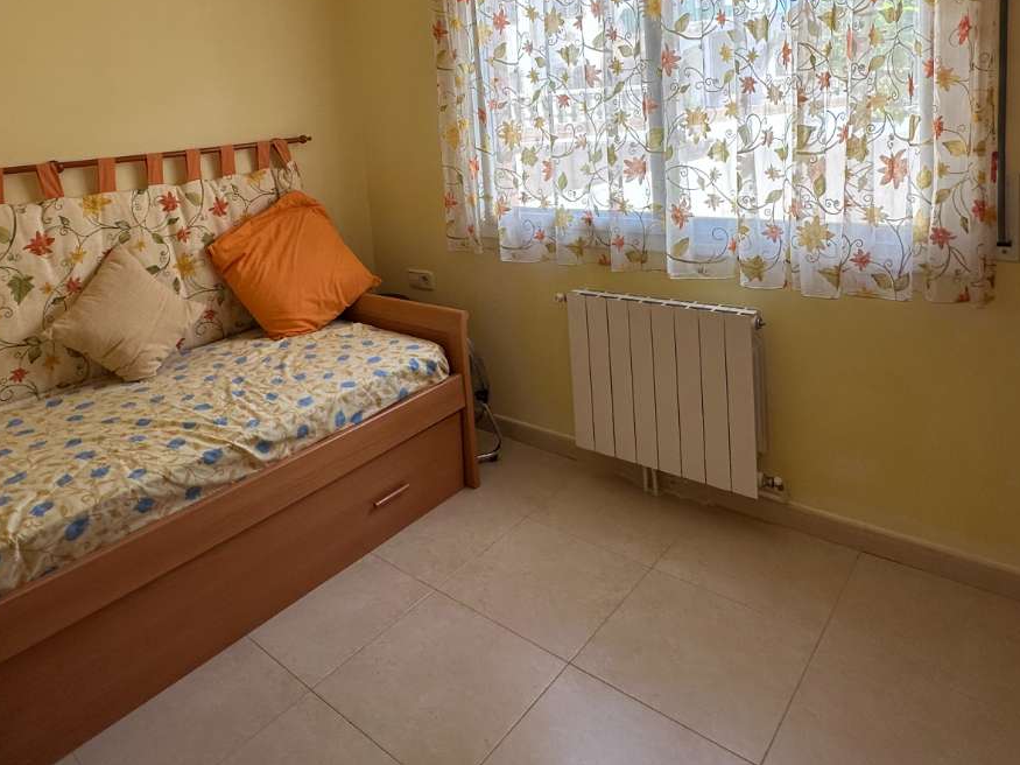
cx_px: 435
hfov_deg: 71.2
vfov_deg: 54.2
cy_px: 192
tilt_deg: -5.9
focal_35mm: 24
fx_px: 707
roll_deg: +4.2
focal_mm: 2.22
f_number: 2.2
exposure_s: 1/123
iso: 40
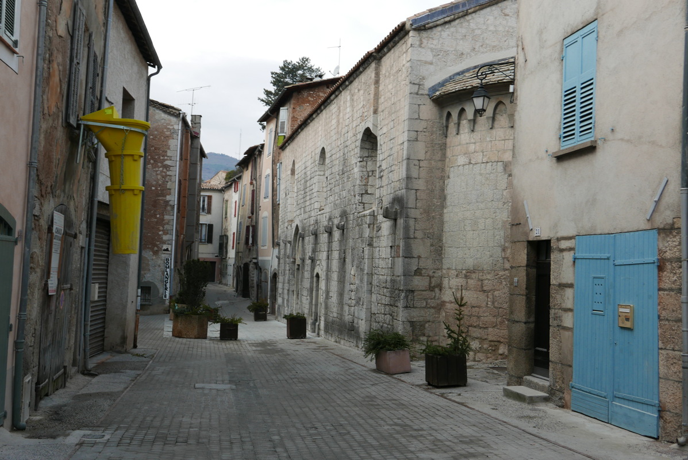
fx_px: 784
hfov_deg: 47.4
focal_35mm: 41
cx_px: 344
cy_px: 230
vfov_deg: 32.7
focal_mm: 18.6
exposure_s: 1/125
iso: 200
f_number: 5.6
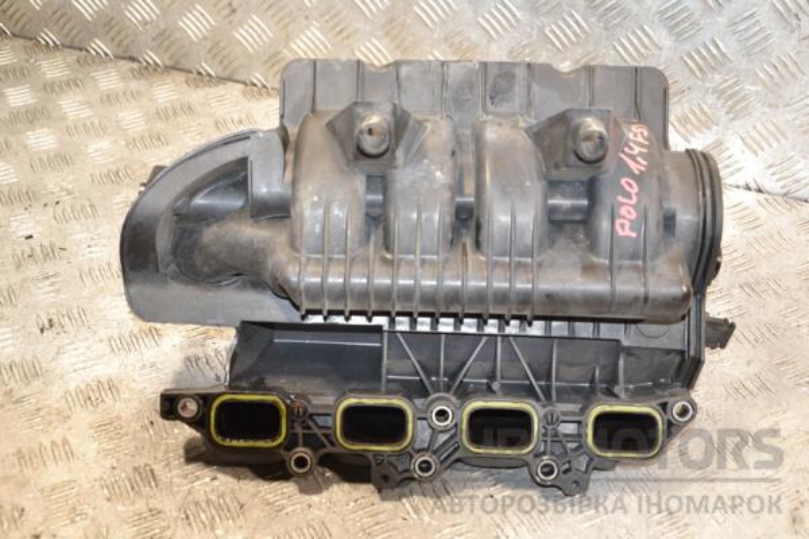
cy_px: 270
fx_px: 1146
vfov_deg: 26.5
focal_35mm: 51
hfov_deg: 38.9
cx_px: 404
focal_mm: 34
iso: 800
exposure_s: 1/100
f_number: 5
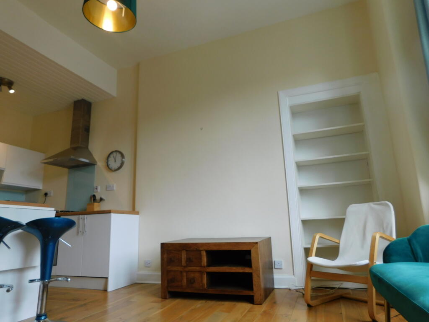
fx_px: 297
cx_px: 214
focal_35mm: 24
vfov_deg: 56.8
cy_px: 161
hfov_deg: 71.6
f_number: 3
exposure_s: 1/100
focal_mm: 4.1
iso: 125
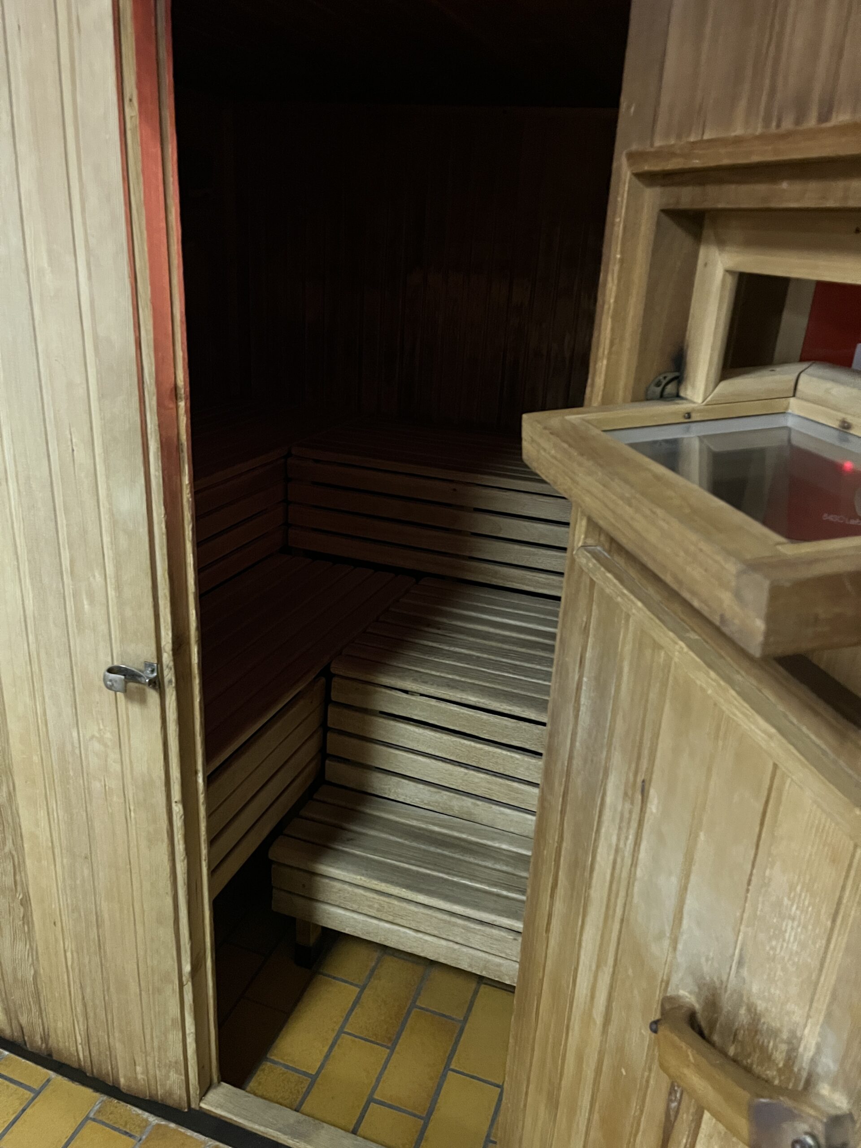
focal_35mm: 26
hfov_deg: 53.1
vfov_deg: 67.3
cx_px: 430
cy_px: 574
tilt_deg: -22.6
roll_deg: -3.9
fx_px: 862
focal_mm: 5.1
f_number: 1.6
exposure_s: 1/25
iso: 640
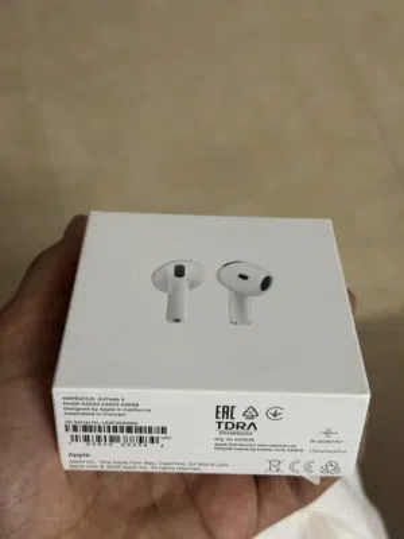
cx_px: 202
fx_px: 747
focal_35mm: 48
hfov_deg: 30.3
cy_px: 270
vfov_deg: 39.7
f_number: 1.78
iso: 250
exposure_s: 1/54
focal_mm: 6.76
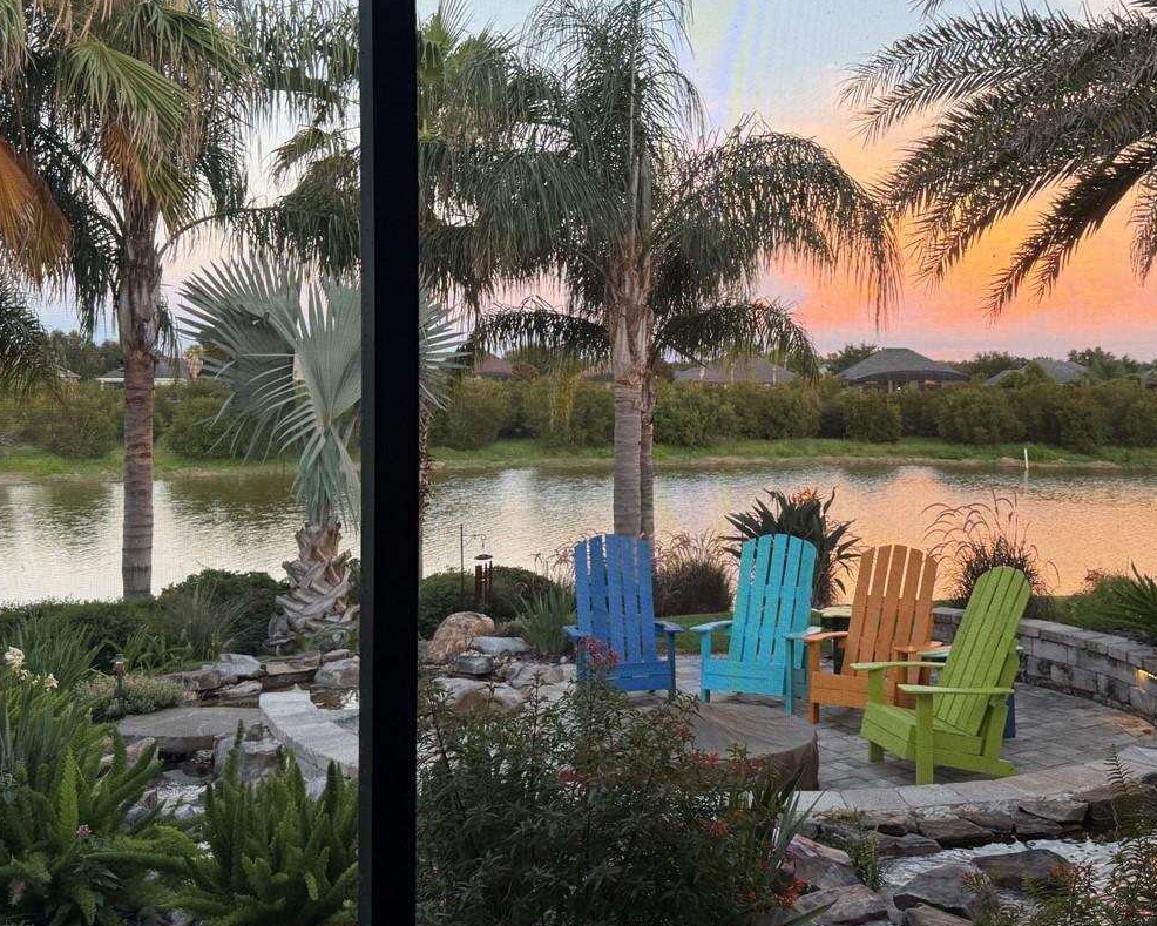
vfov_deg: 39.1
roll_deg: -0.3
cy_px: 388
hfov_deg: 47.5
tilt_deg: +0.0
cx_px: 718
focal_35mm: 38
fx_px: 1301
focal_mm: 6.76
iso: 160
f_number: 1.78
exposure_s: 1/120
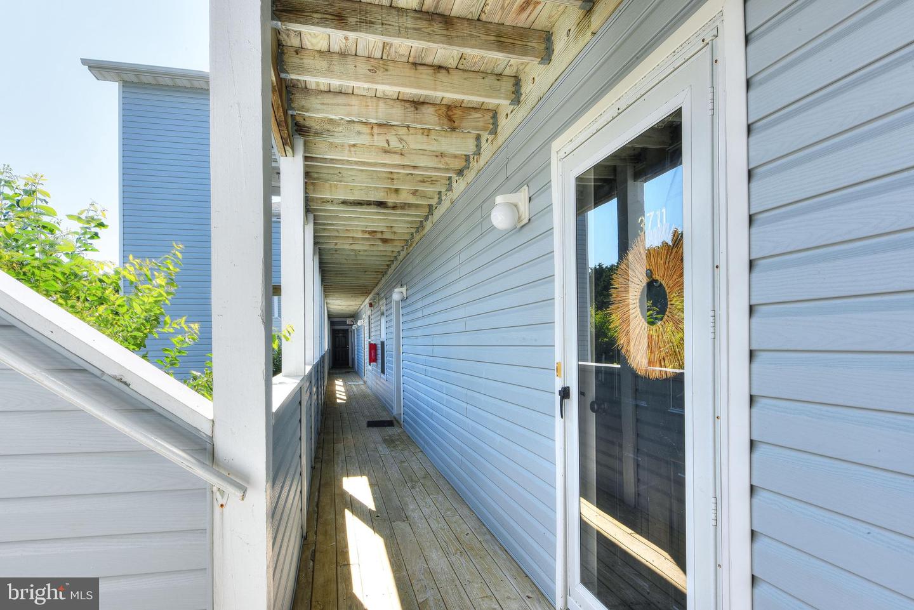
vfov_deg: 64.6
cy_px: 305
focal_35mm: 19
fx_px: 483
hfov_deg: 86.9
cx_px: 457
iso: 100
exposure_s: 1/15
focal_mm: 19
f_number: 22
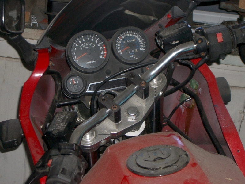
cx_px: 122
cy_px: 92
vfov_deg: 16.8
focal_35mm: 88
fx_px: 623
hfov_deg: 22.3
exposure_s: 1/40
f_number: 4.4
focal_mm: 14.6
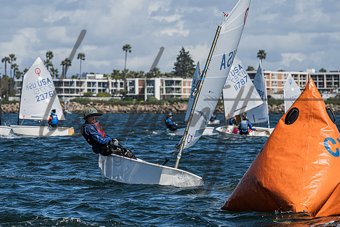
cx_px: 126
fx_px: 2165
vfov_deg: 6.0
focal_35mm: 229
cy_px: 108
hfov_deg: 9.0
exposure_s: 1/1250
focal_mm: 180
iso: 320
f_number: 9
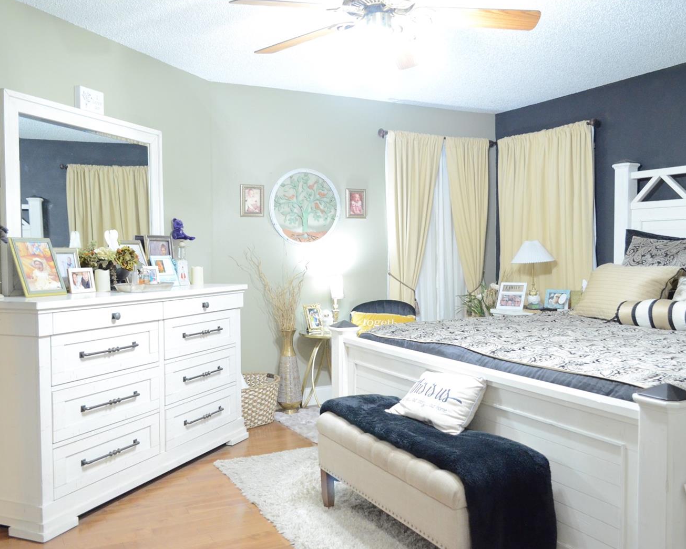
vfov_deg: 47.1
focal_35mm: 31
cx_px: 335
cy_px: 274
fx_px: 629
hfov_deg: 57.2
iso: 3200
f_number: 3.5
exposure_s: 1/30
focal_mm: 18
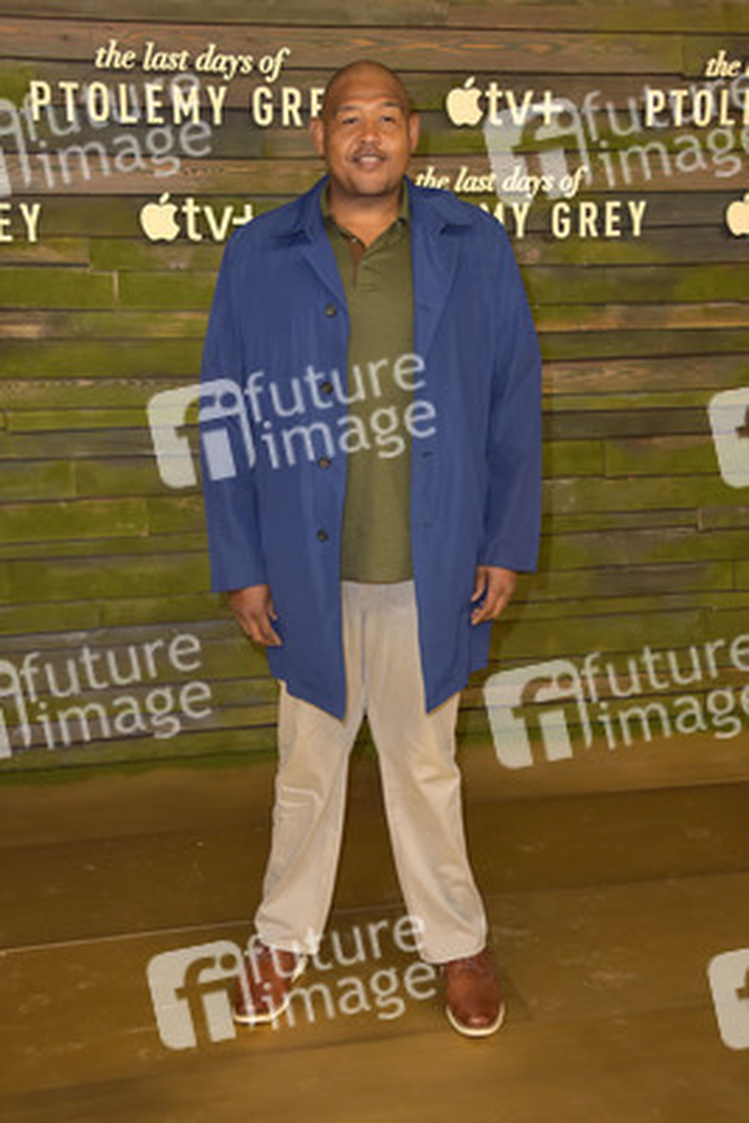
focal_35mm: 45
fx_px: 1403
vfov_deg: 43.6
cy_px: 562
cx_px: 374
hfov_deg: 29.9
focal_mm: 45
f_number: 7.1
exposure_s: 1/250
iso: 320
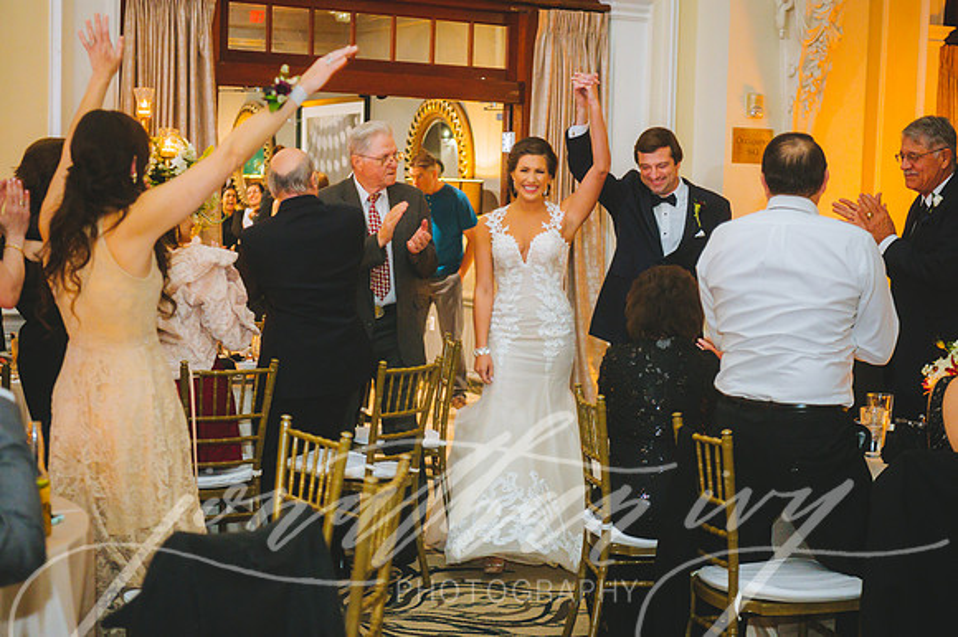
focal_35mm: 62
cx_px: 479
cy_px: 318
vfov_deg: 21.9
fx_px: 1649
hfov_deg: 32.4
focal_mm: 62
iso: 2000
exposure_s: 1/100
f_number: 2.8
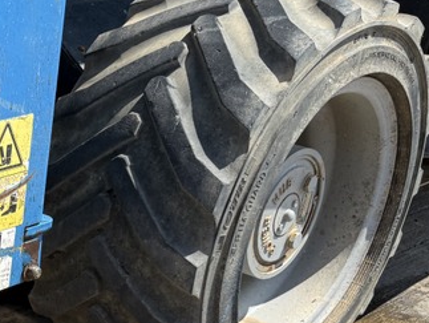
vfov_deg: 19.0
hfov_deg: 21.7
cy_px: 300
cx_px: -201
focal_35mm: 76
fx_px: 943
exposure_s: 1/2445
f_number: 1.78
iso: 80
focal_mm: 6.76
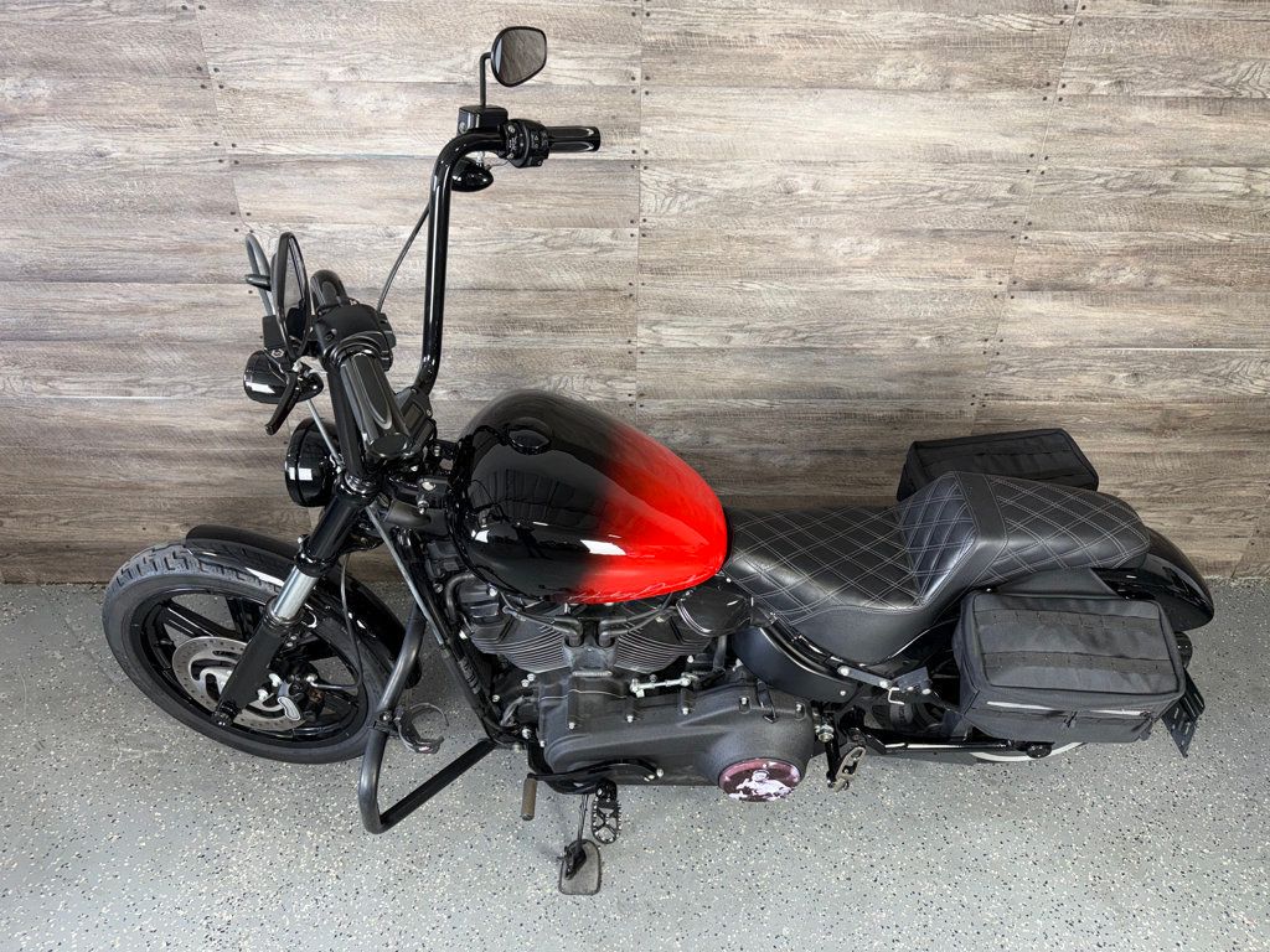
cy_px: 476
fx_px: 881
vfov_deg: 56.8
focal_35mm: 24
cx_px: 635
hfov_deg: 71.6
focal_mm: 6.76
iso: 64
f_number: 1.78
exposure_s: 1/31
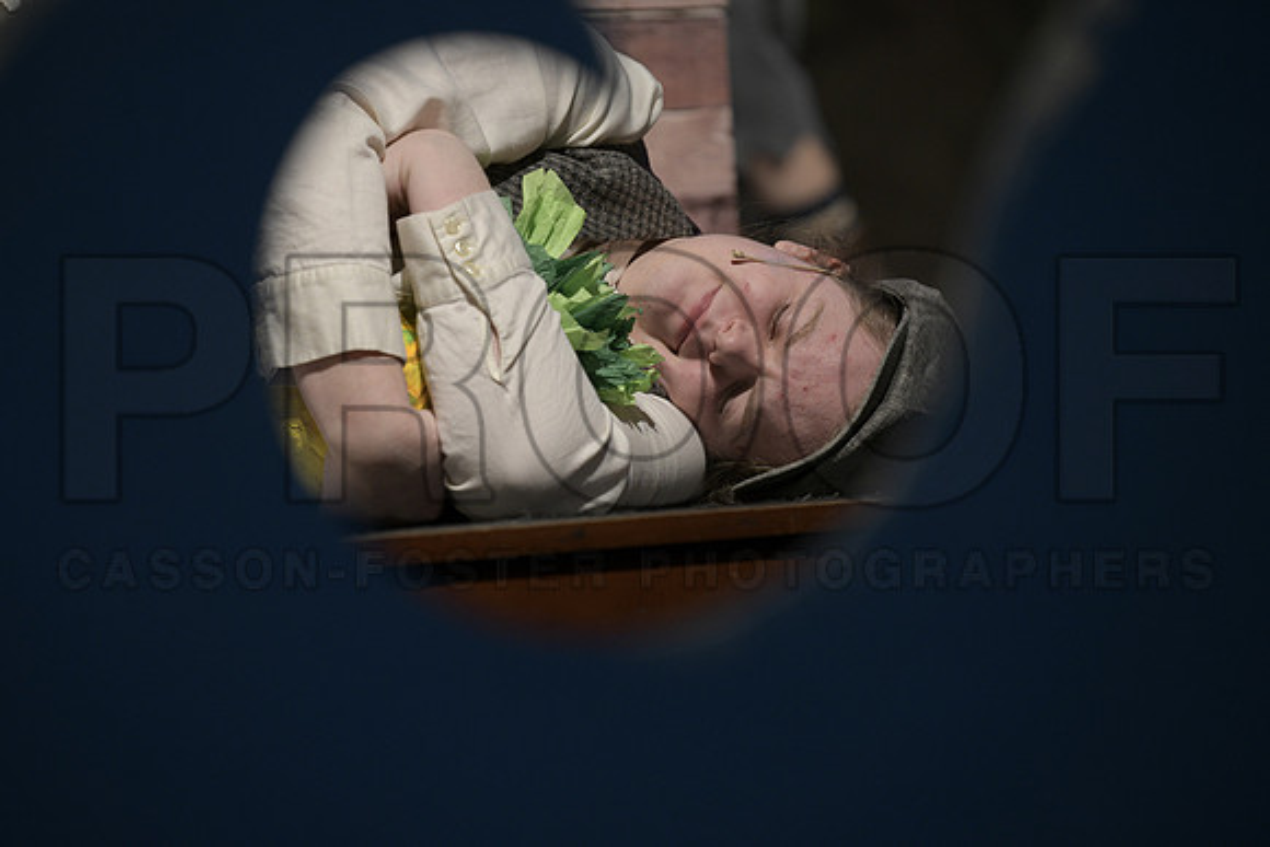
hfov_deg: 10.3
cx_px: 635
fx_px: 7057
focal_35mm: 200
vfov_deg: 6.9
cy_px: 424
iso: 1600
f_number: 3.5
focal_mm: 200
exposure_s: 1/160
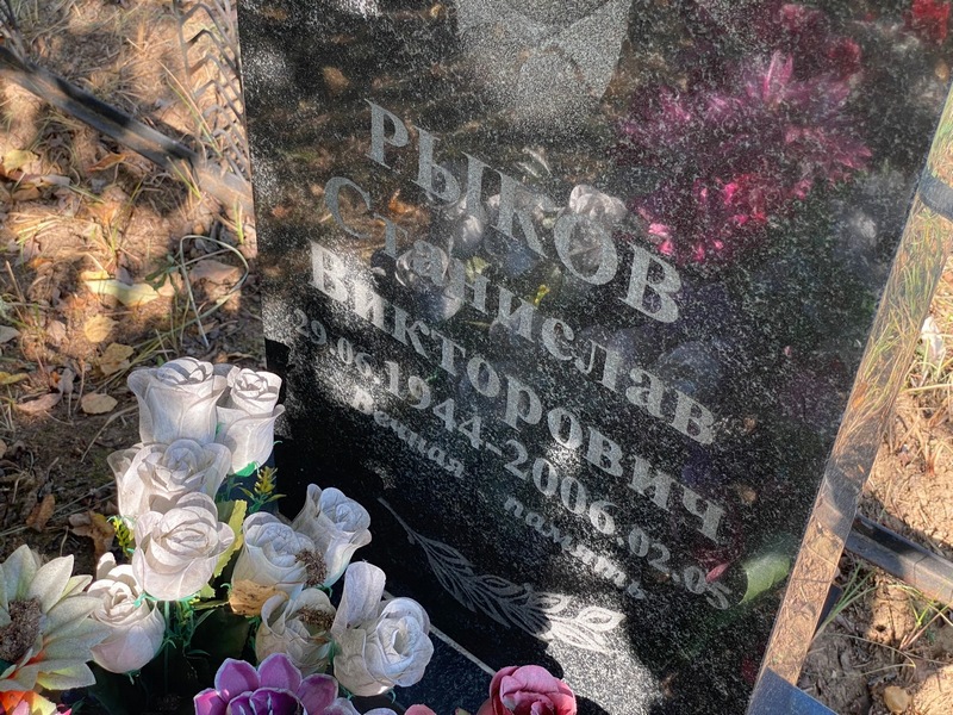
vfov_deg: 28.0
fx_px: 1432
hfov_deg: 36.8
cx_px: 476
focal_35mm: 52
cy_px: 358
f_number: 2
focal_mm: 6
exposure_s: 1/143
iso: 20
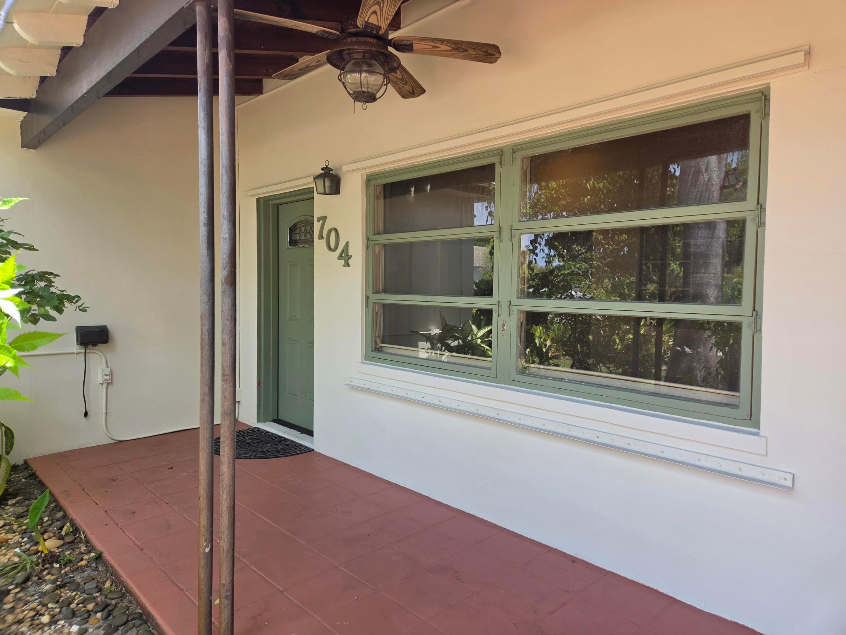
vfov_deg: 58.9
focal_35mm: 23
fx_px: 562
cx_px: 423
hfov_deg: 73.9
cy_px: 318
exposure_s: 1/180
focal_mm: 5.4
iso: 32
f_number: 1.8
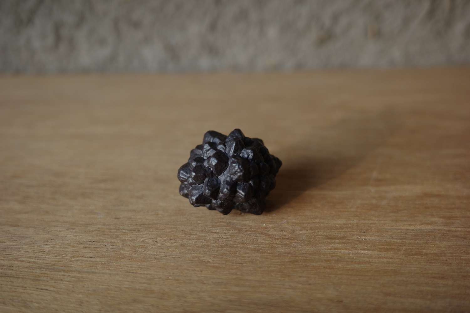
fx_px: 522
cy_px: 156
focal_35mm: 40
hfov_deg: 48.5
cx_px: 235
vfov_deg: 33.4
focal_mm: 26
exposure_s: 1/100
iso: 200
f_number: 2.8
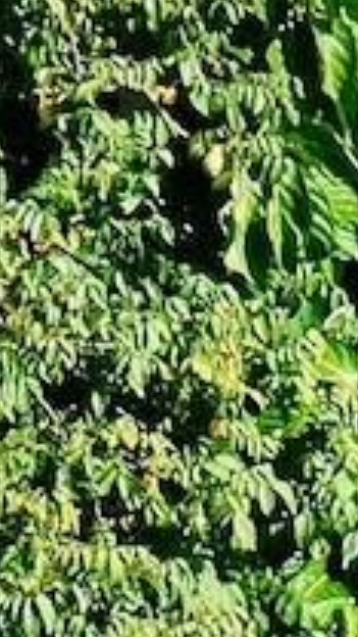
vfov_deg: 6.2
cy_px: -1427
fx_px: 5350
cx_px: 31
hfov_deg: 3.8
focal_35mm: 317
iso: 100
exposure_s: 1/800
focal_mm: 10.26
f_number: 6.3
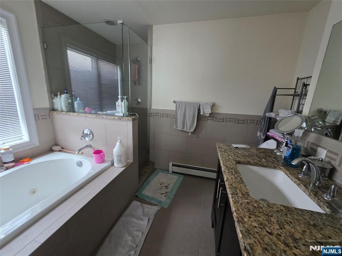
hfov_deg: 106.2
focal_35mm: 13
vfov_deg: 89.9
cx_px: 171
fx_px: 128
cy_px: 128
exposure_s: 1/60
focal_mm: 2.2
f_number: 1.9
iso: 400
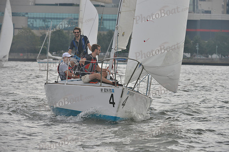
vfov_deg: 6.9
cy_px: 76
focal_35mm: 200
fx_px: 1272
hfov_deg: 10.3
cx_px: 114
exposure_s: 1/1000
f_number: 7.1
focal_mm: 200
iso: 400
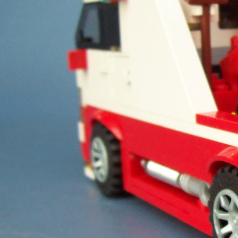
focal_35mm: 85
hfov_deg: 19.0
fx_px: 661
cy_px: 125
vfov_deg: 20.4
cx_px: 300
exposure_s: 1/250
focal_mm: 5.6
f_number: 2.8
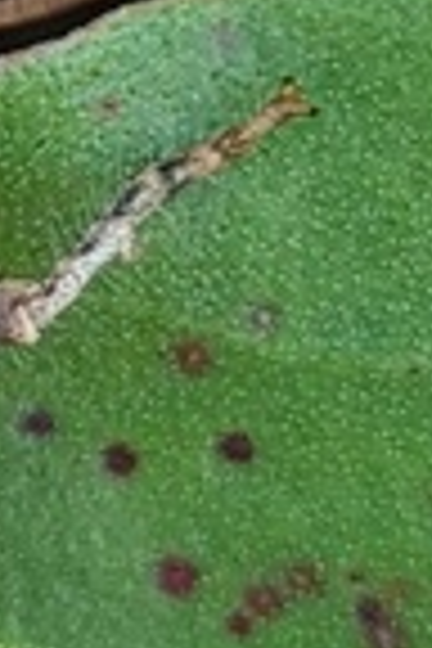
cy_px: 320
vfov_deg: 17.1
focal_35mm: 120
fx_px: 2160
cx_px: -526
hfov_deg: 10.2
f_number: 1.8
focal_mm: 5.4
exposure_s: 1/130
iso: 50
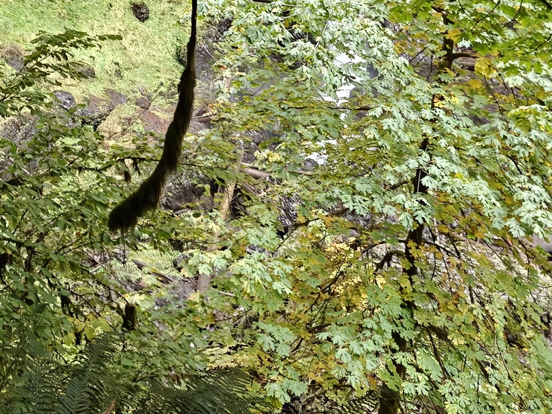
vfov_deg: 20.1
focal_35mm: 68
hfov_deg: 27.8
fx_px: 1084
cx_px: 85
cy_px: -96
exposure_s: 1/318
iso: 1250
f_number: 1.6
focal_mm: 6.06
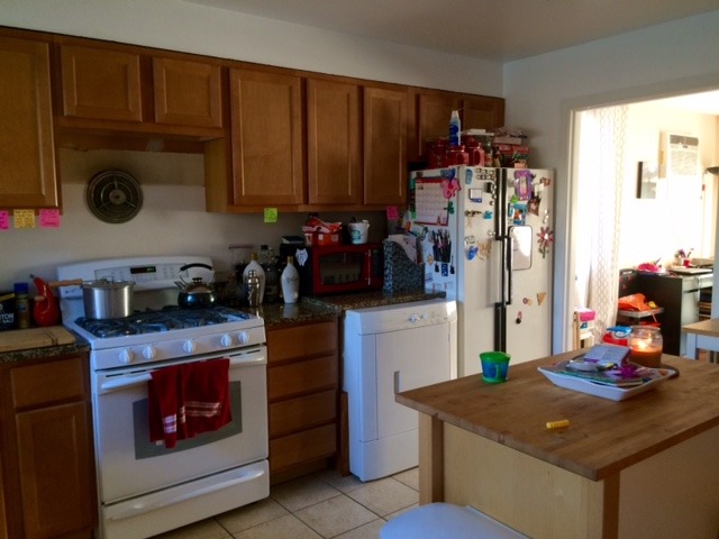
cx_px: 360
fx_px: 602
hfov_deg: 61.7
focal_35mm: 29
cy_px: 270
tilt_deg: -5.5
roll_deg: +1.0
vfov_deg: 48.2
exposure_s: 1/30
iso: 100
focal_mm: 4.15
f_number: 2.2
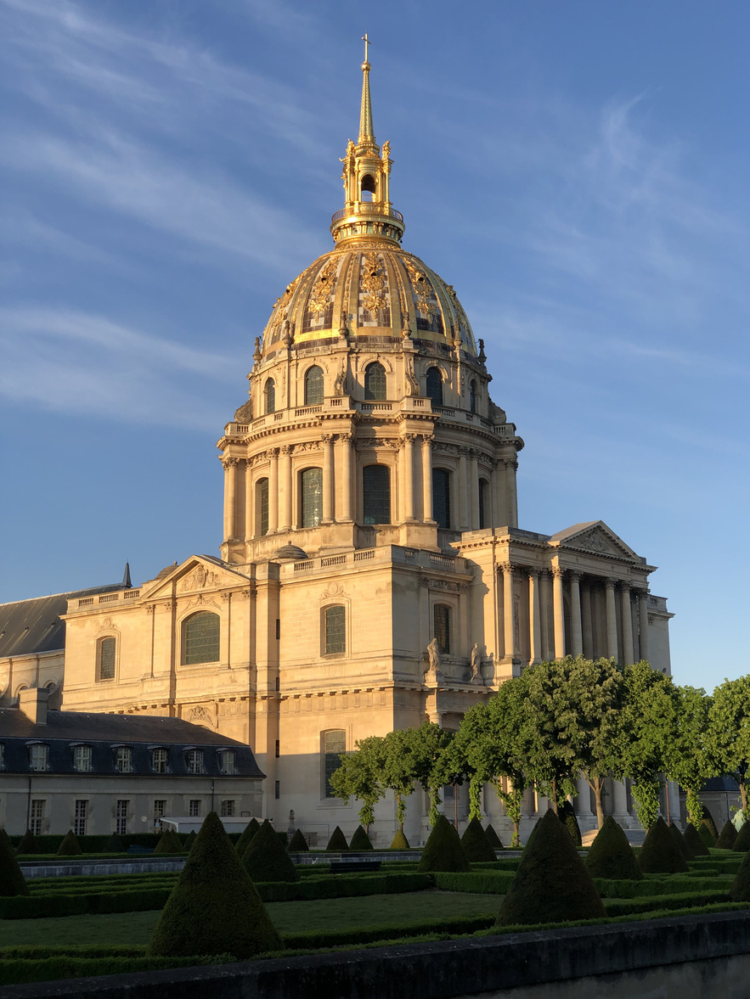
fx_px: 1531
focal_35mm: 53
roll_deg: +0.4
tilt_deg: +13.7
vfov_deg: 36.2
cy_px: 506
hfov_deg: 27.5
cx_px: 378
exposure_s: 1/496
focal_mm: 6
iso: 16
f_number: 2.4
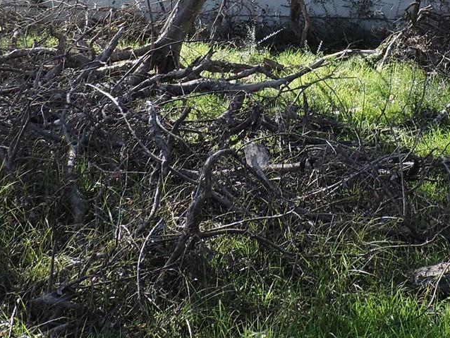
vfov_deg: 18.2
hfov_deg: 25.0
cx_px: 336
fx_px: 1001
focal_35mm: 77
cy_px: -68
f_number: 3
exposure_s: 1/500
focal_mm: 4.3
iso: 100
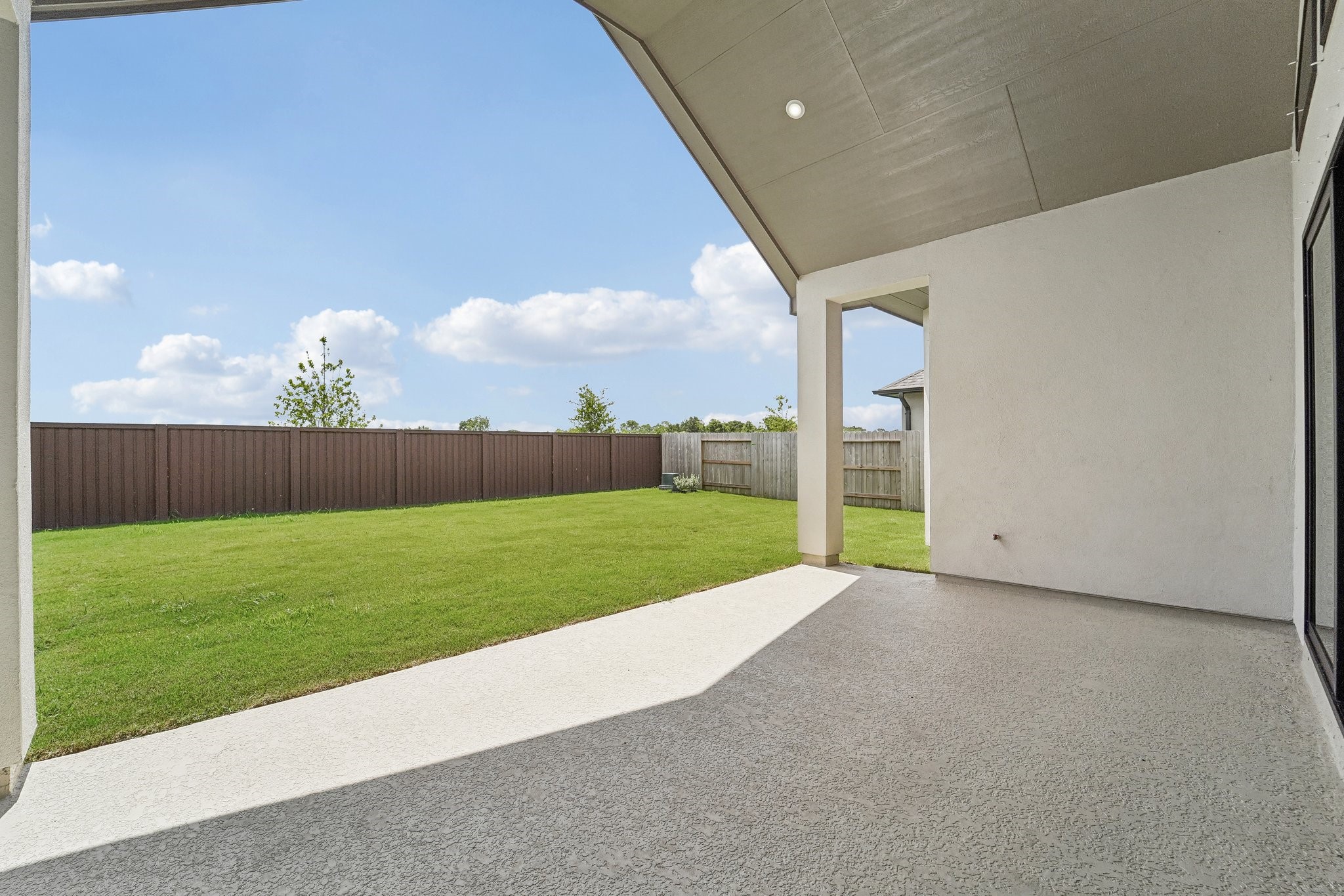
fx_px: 523
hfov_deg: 104.3
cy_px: 448
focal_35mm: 14
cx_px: 672
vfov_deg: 81.2
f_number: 8
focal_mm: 14
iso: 500
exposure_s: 1/2000
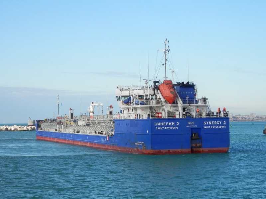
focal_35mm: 88
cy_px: 100
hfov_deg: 22.3
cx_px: 133
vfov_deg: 16.8
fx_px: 676
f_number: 4.8
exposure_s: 1/400
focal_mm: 15.8
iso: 80
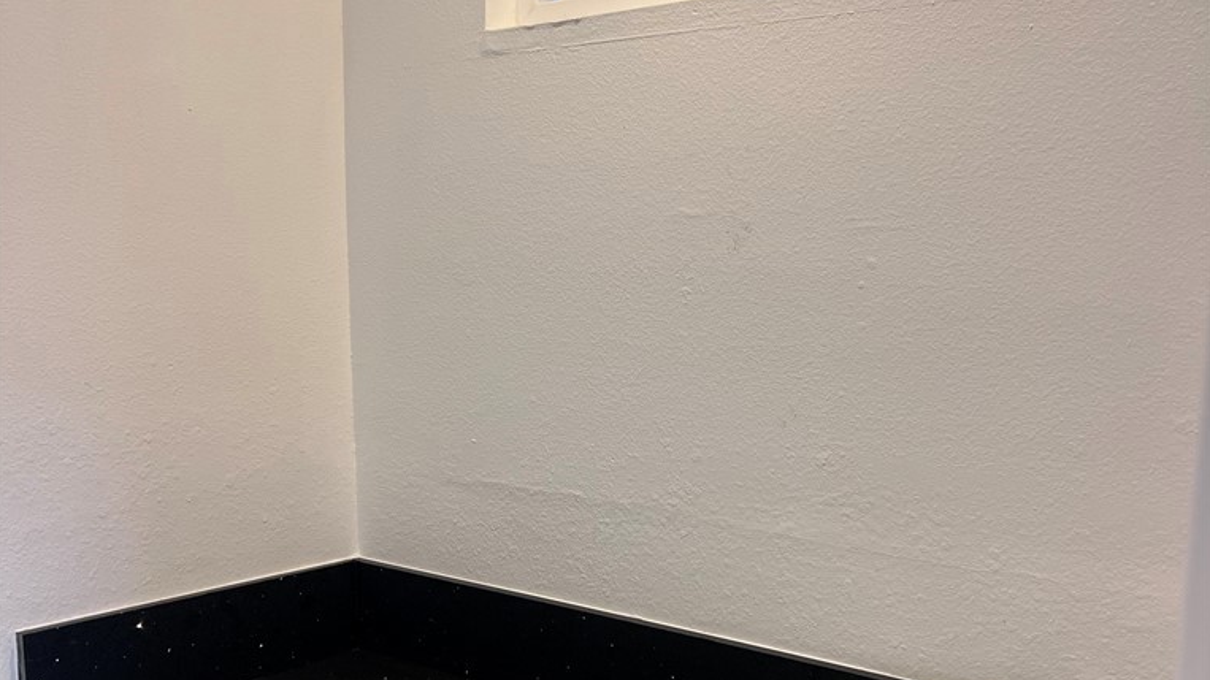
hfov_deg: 52.8
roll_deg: -0.9
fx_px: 1219
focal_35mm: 38
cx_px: 604
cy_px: 495
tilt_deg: -9.3
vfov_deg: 30.7
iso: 80
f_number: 1.5
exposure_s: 1/120
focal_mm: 5.7
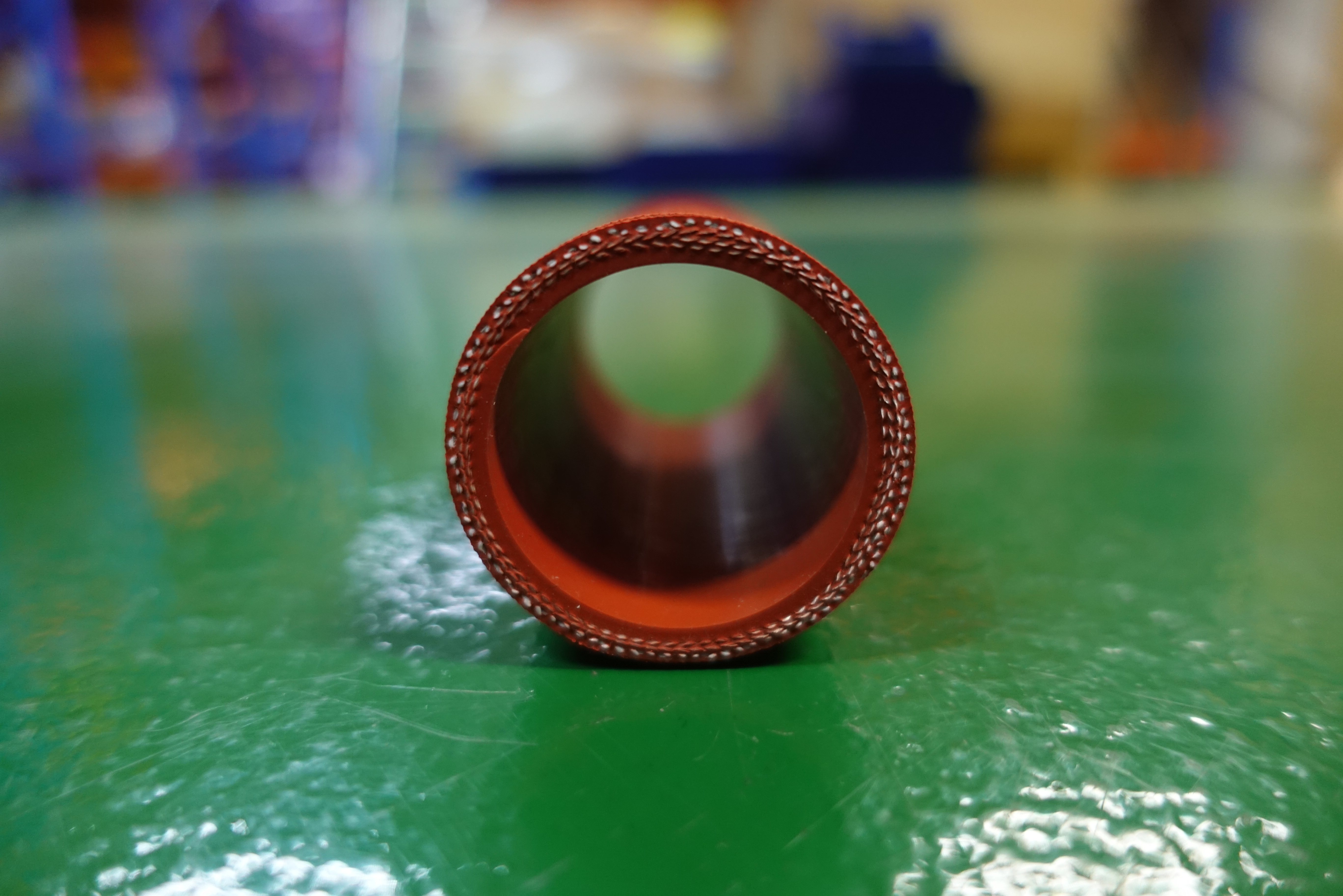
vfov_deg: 53.1
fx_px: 895
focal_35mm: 24
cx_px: 672
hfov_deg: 73.7
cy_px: 448
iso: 640
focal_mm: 8.84
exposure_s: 1/30
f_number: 1.8
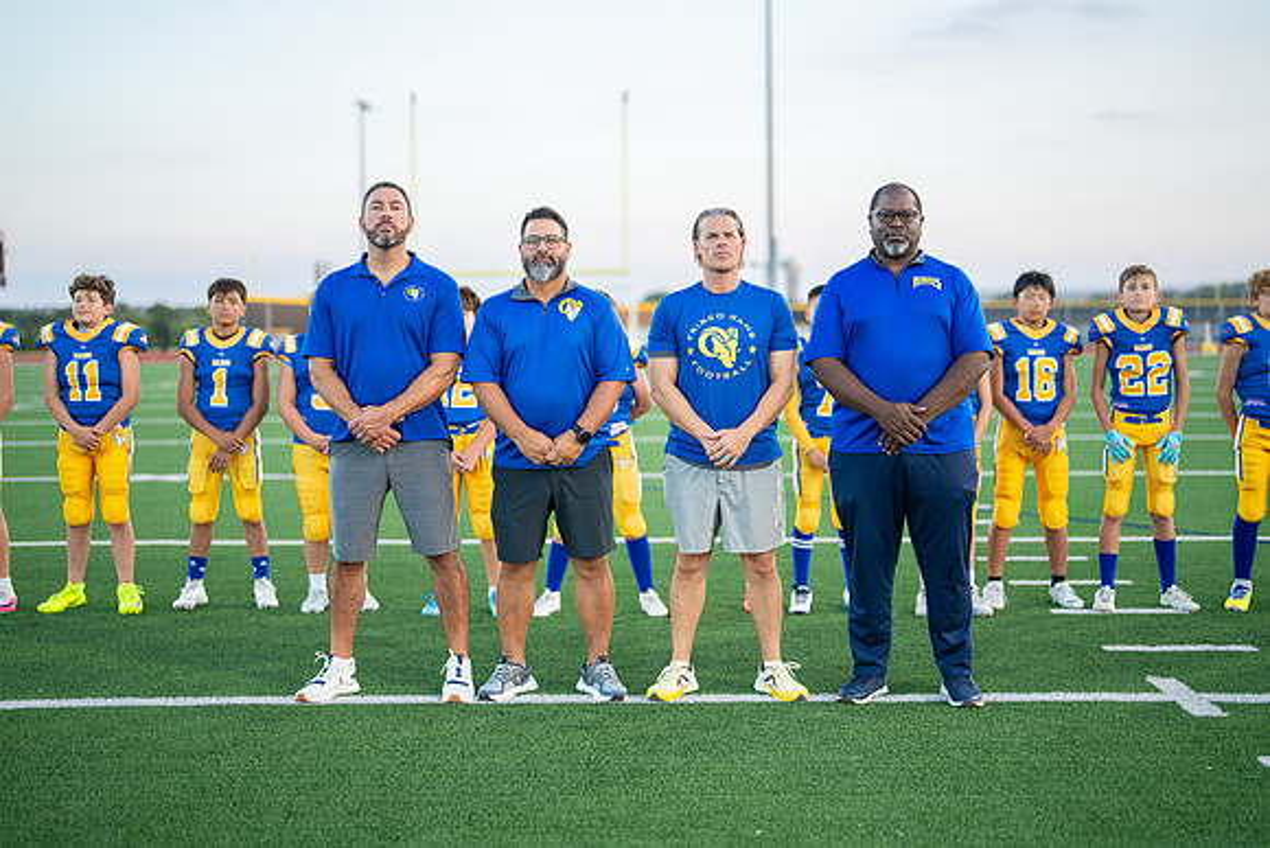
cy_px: 424
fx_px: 1821
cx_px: 646
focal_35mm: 52
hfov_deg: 38.5
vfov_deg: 26.2
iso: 160
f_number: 1.2
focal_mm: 50
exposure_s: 1/640
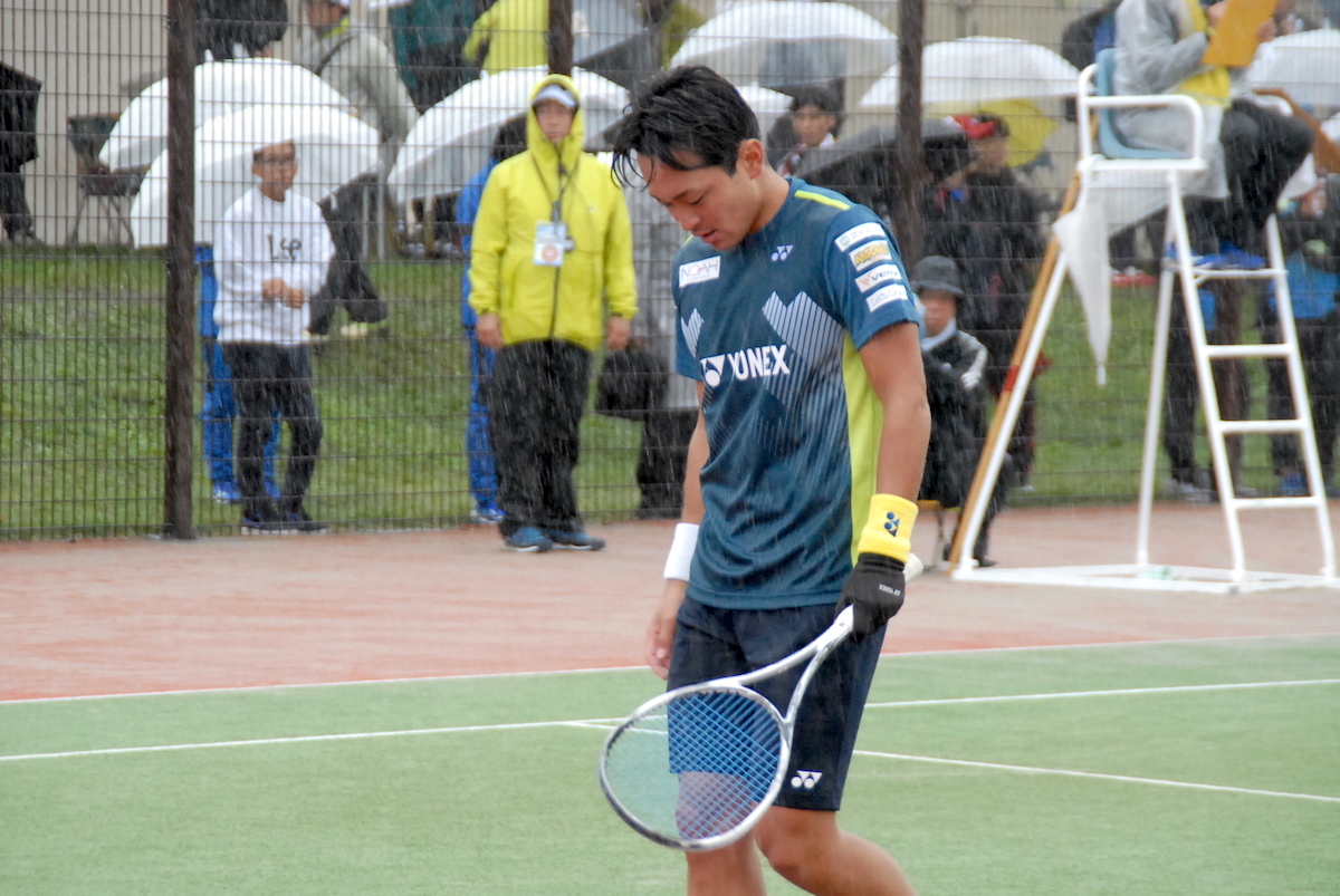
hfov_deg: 9.1
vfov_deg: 6.1
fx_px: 8384
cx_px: 670
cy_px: 448
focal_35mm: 225
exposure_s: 1/250
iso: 1600
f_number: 6.3
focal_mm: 150
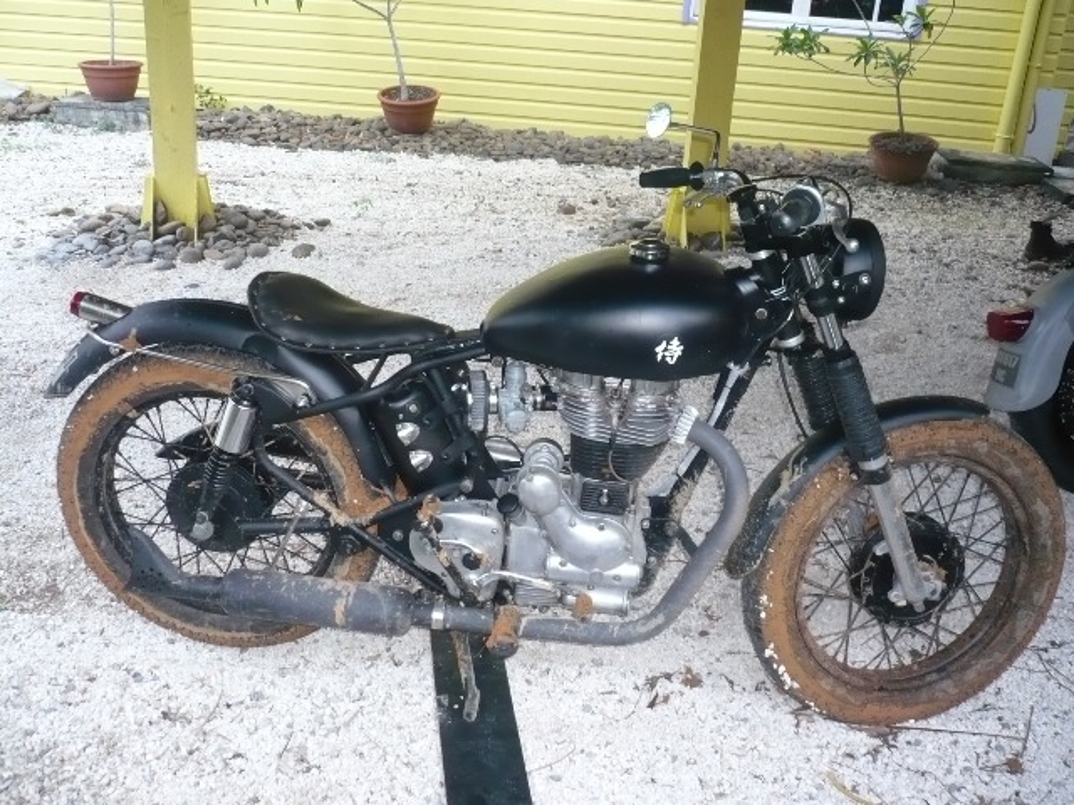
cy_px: 402
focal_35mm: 35
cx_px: 537
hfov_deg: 52.6
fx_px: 1086
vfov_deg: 40.7
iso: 200
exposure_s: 1/30
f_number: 2.8
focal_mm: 5.8
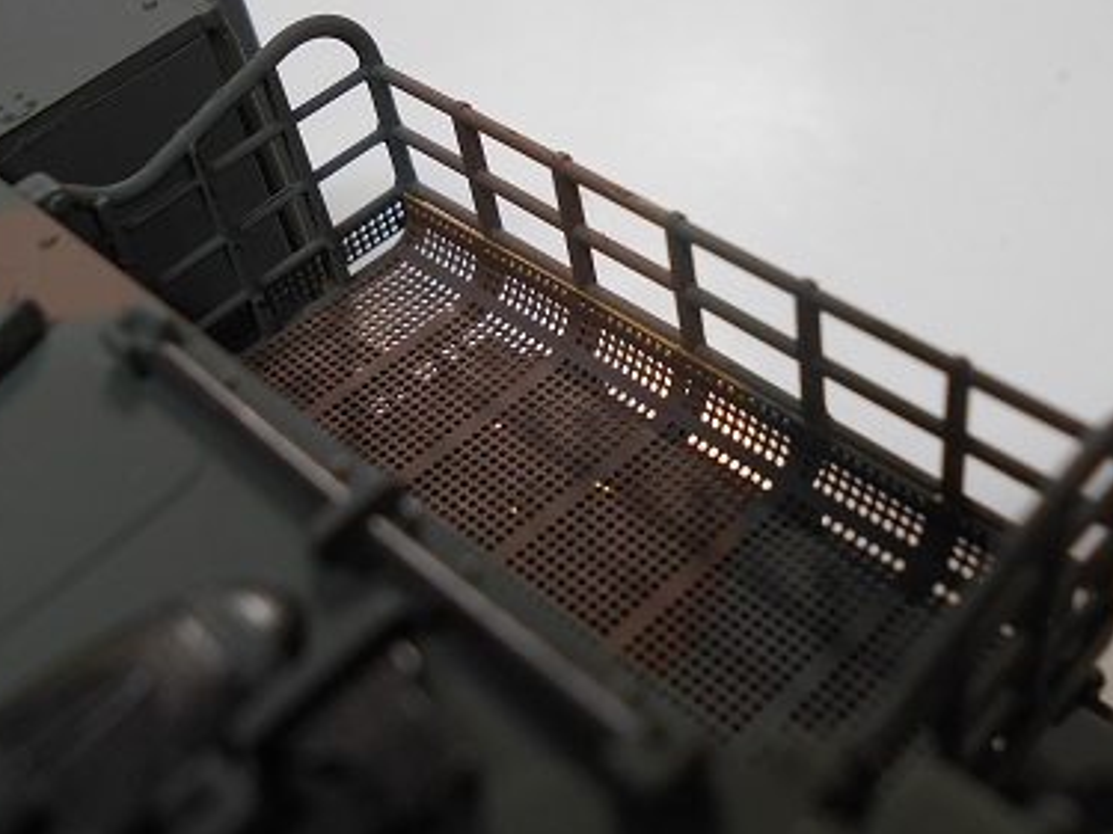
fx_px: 1414
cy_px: 365
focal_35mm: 44
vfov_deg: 32.8
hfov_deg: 42.9
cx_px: 534
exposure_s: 1/50
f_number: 3.4
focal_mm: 5.1
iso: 80
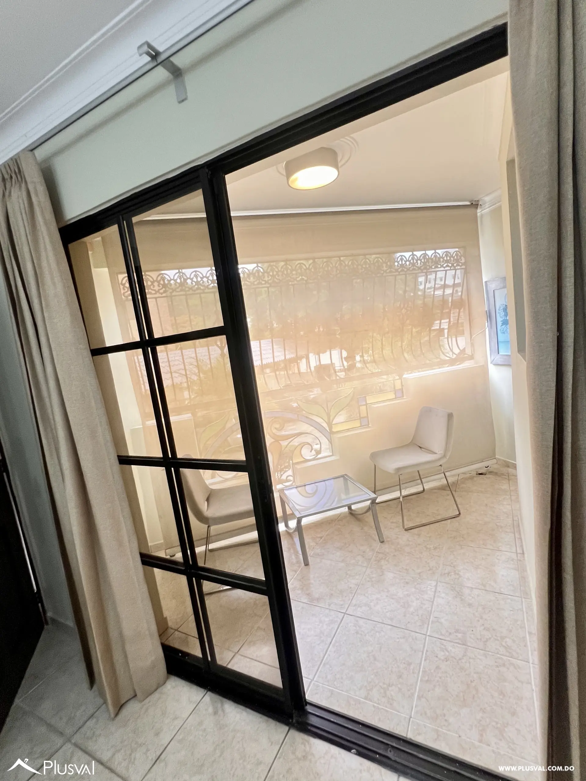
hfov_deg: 89.9
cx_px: 293
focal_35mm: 13
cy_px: 390
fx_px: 294
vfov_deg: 106.2
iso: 160
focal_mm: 1.57
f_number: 1.8
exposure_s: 1/99
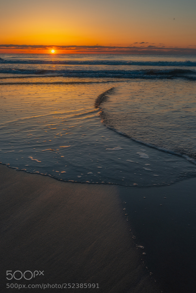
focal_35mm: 33
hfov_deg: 40.0
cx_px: 102
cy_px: 141
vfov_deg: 57.2
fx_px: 269
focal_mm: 30
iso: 50
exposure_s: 1/30
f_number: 16
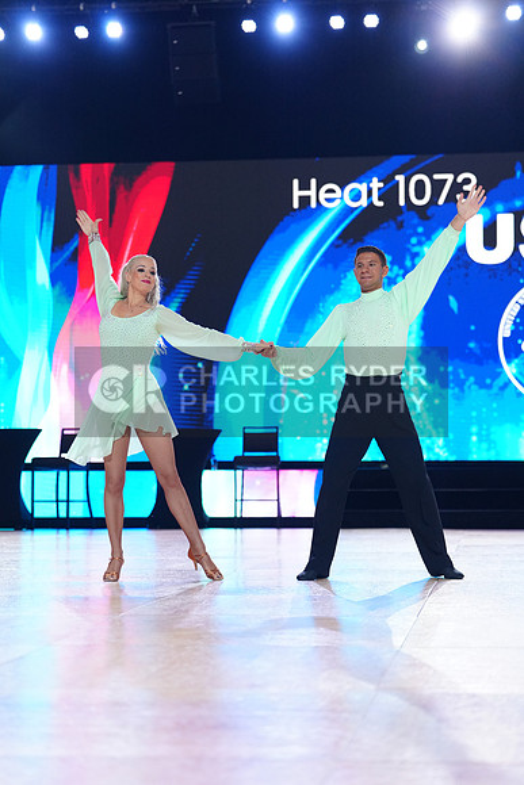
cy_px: 392
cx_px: 262
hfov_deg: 16.9
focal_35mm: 81
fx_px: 1767
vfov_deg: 25.1
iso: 2000
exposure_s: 1/500
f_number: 2.8
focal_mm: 81
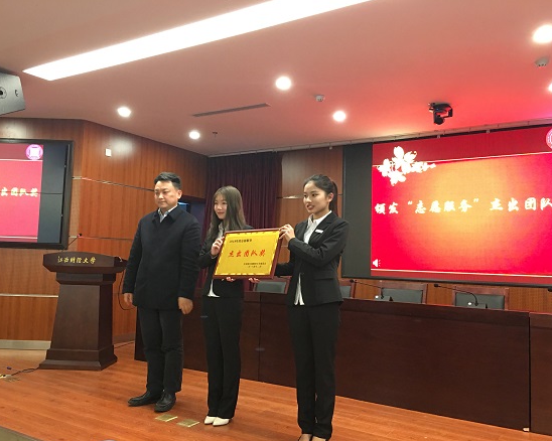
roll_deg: -1.8
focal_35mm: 31
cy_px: 225
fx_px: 506
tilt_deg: +4.4
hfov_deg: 57.2
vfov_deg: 47.1
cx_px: 277
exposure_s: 1/10
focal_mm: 4.15
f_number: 2.2
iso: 80
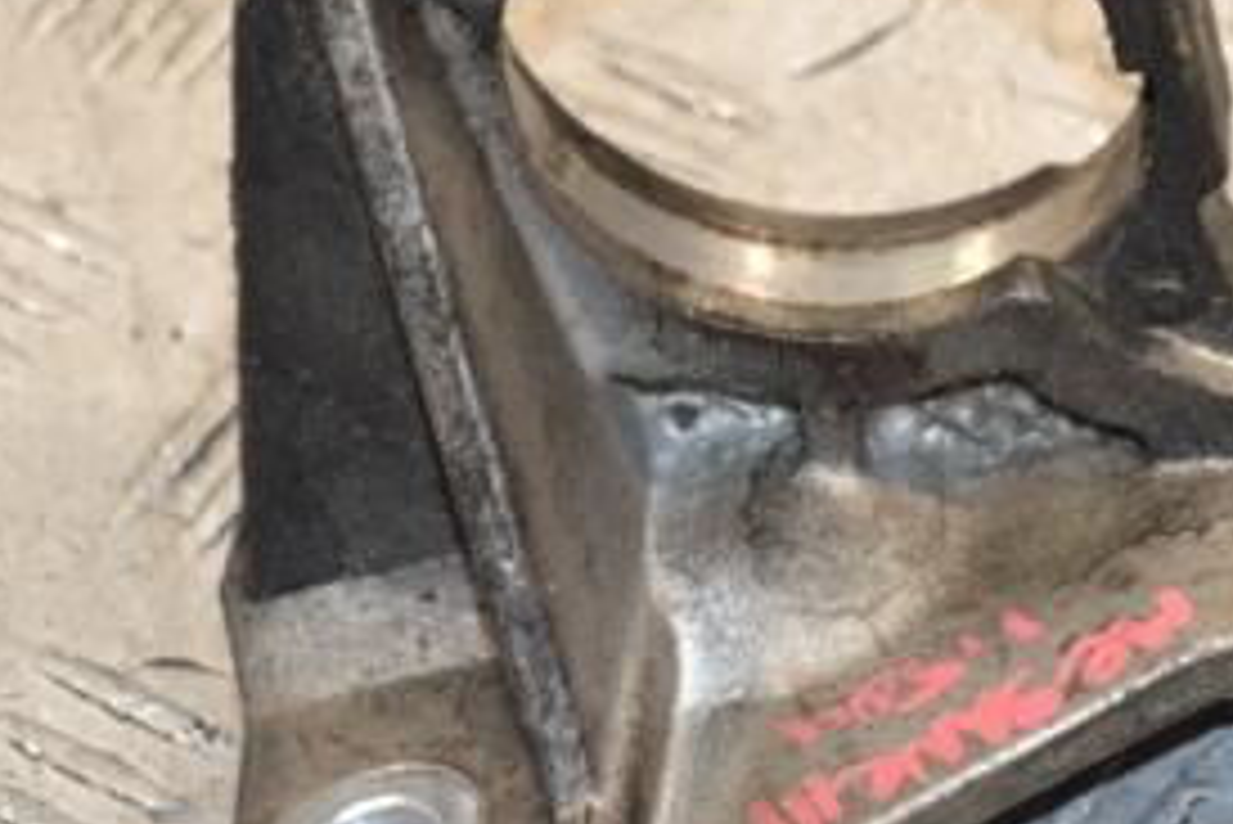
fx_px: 7881
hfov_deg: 8.9
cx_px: 891
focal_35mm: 230
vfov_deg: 6.0
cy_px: 333
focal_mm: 70
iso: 800
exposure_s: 1/125
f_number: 5.3
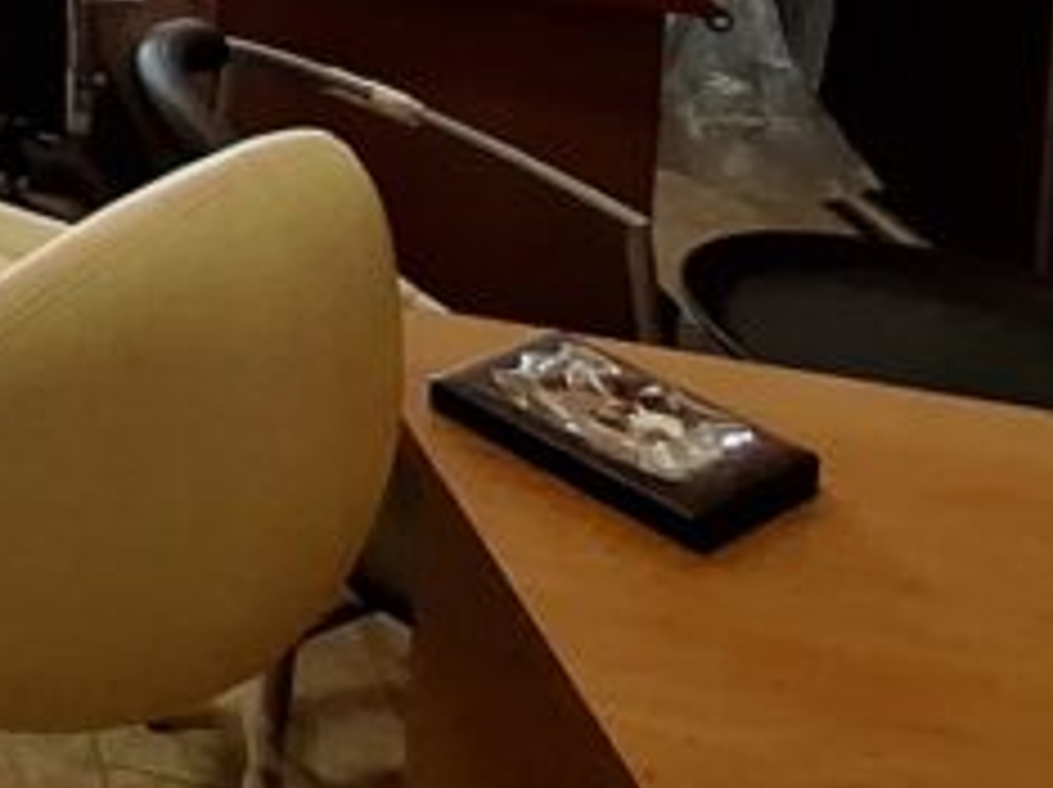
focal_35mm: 57
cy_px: -653
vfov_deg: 19.1
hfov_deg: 20.7
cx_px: -927
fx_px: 1732
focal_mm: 1.74
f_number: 2.2
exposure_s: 1/50
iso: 160
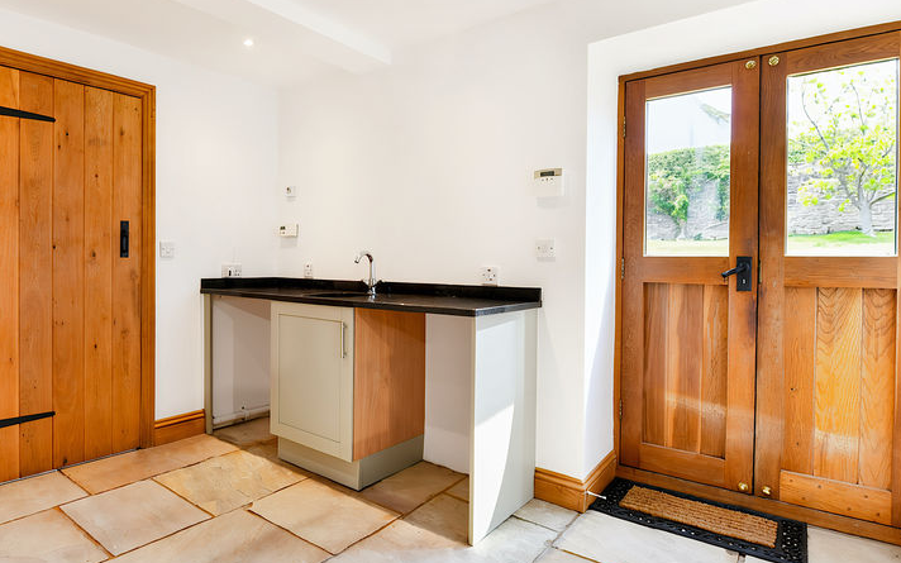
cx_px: 353
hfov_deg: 78.6
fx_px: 540
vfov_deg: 55.1
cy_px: 274
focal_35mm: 22
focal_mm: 15
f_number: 9
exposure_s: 1/15
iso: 250
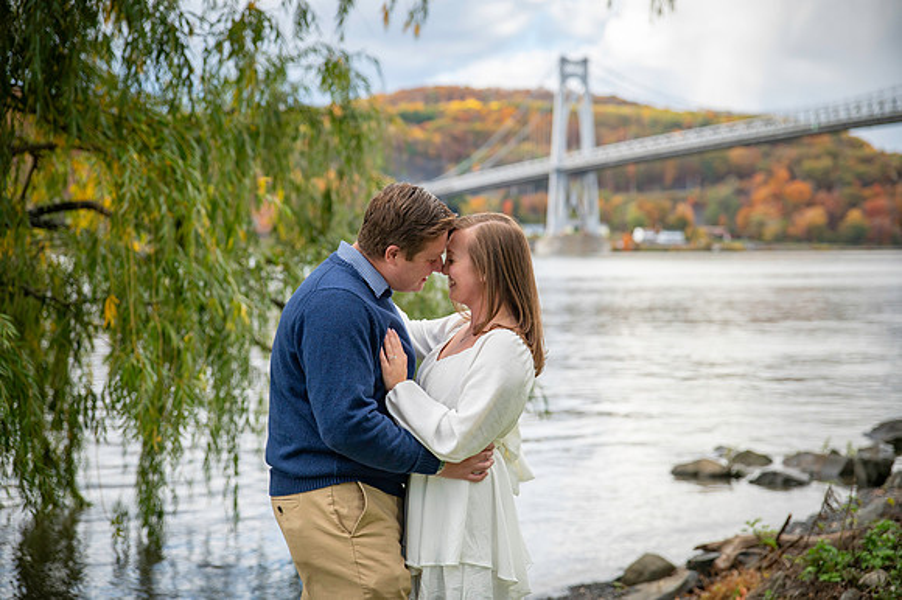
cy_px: 300
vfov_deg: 21.5
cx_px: 451
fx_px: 1578
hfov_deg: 31.9
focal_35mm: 63
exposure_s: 1/3200
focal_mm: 62
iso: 640
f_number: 2.8
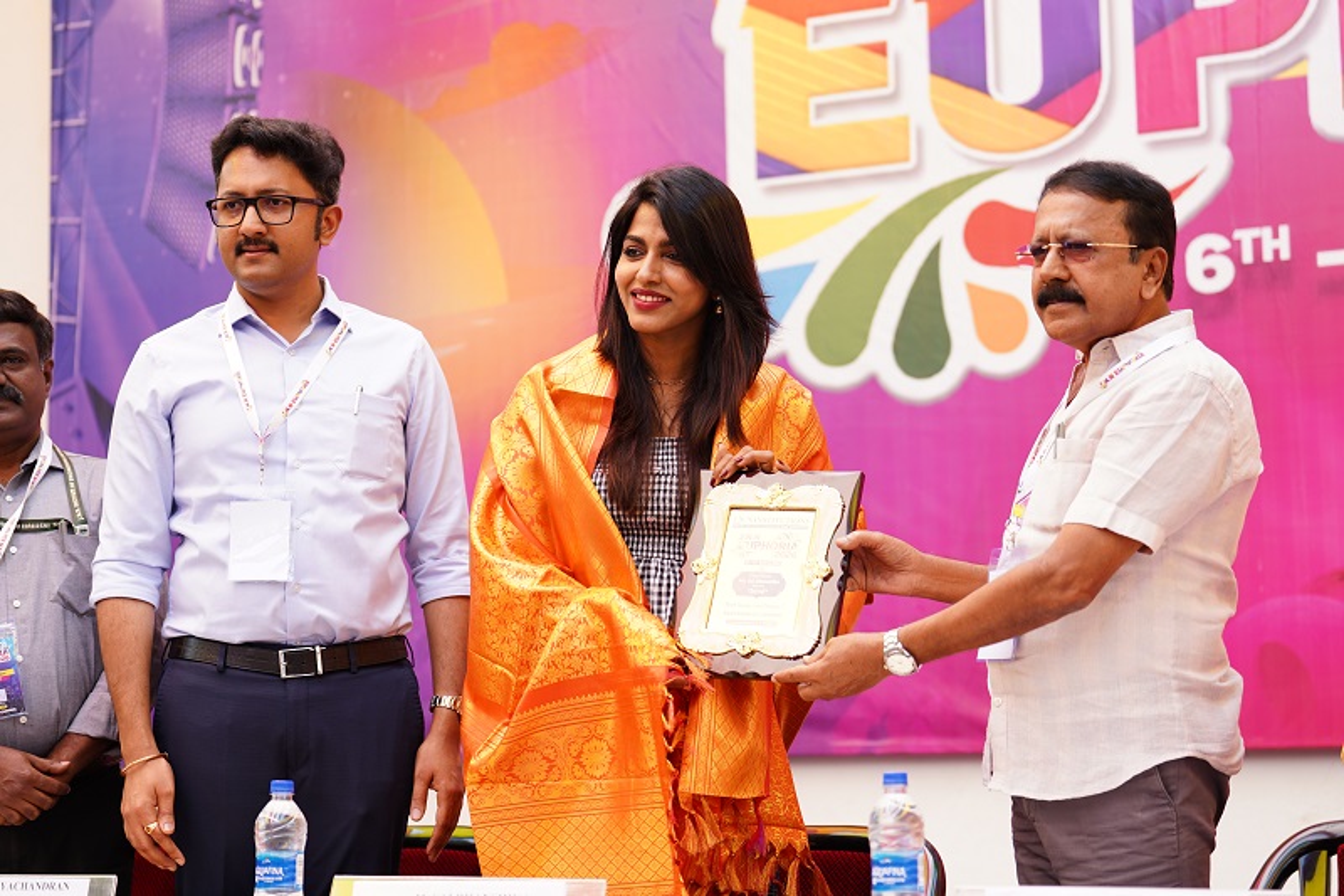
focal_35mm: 70
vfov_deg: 19.4
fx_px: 2613
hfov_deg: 28.8
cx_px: 672
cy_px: 448
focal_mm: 70
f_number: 2.8
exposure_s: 1/200
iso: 125
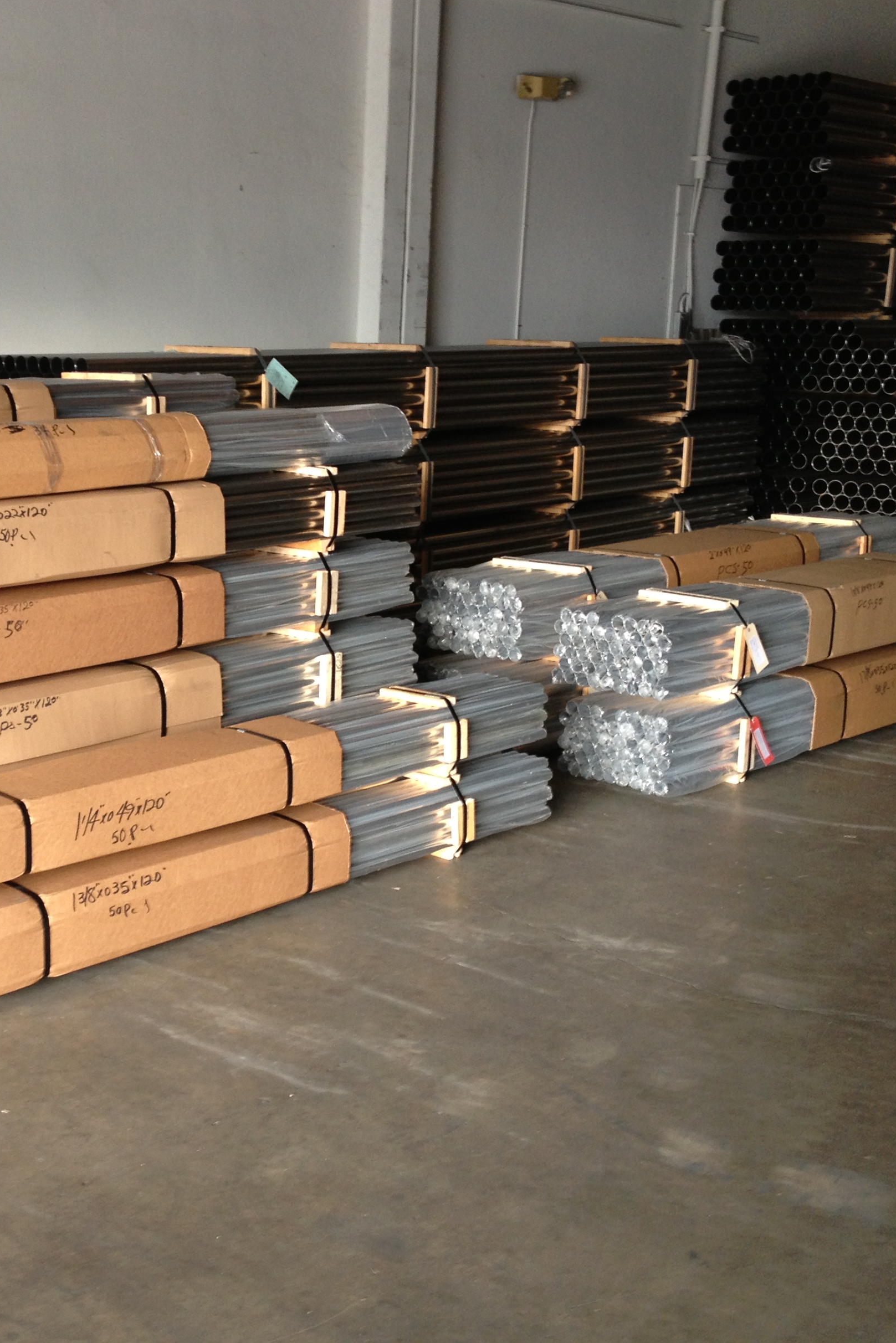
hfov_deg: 27.0
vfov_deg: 40.3
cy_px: 666
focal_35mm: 49
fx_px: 1829
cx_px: 180
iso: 100
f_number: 2.4
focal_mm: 4.28
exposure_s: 1/20
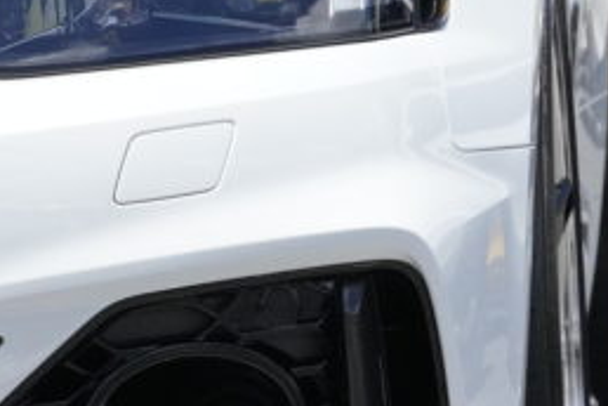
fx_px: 6036
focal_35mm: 357
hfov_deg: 5.8
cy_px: 251
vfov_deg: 3.8
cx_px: 264
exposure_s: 1/3200
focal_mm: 83
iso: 3200
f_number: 11
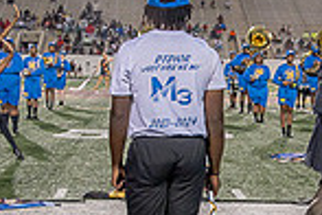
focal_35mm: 95
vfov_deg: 14.4
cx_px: 241
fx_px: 850
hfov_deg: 21.3
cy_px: 147
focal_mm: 24
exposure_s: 1/200
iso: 2000
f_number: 4
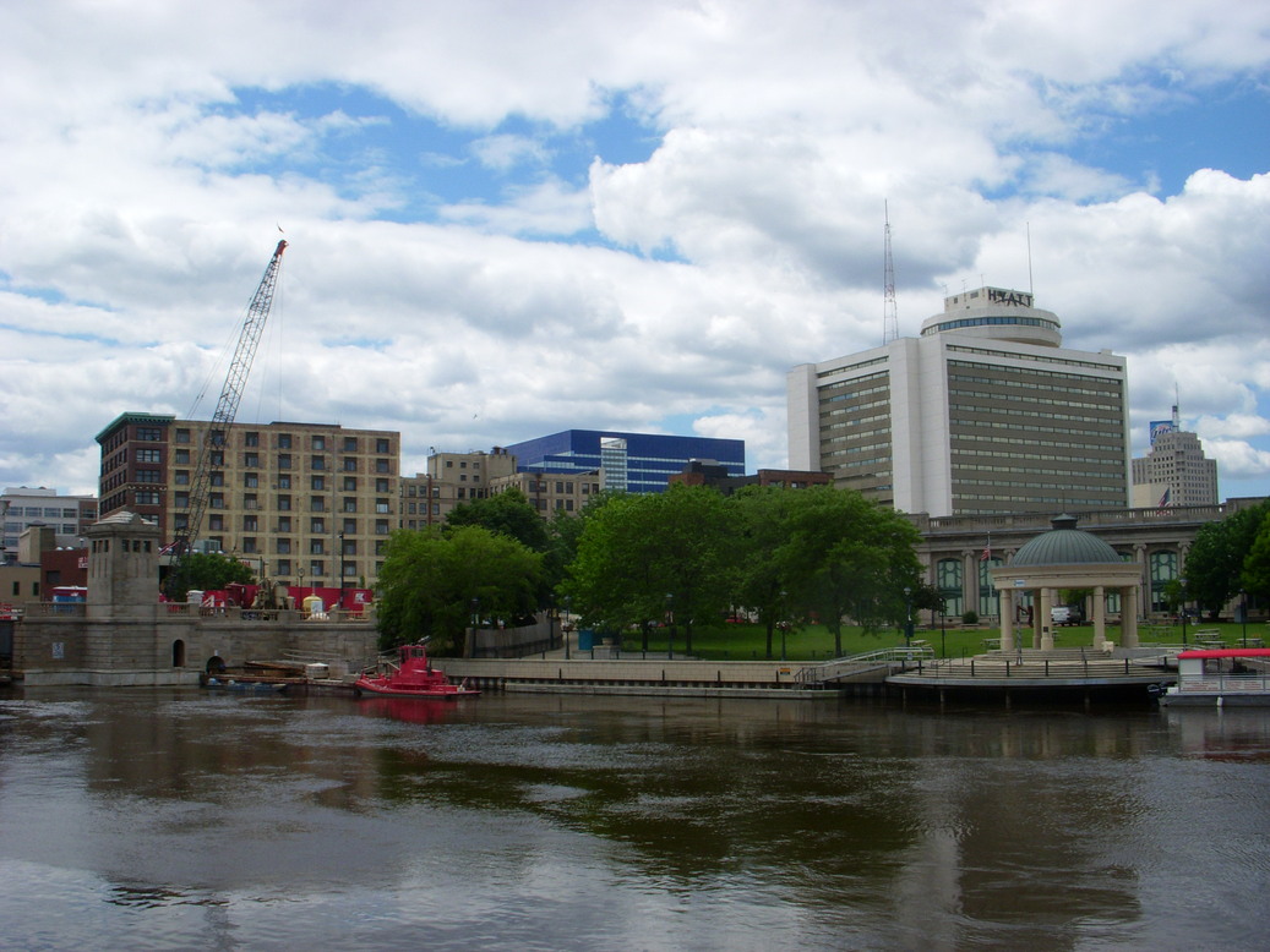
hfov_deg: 49.0
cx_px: 635
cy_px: 476
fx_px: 1394
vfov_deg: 37.7
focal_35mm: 38
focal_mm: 6.3
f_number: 6.6
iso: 100
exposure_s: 1/400
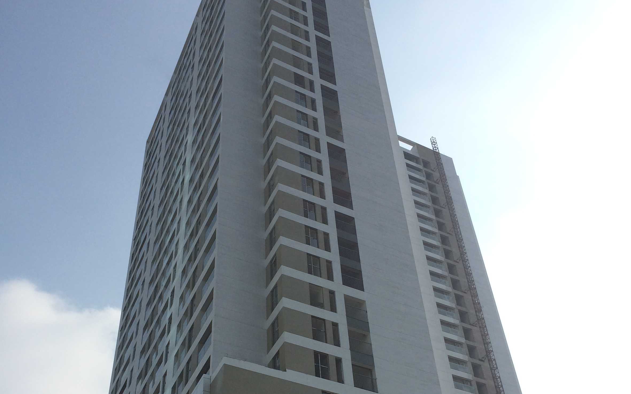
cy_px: 341
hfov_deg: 45.3
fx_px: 757
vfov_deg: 28.3
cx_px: 323
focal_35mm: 44
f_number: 2.2
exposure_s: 1/4115
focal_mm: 4.12
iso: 40
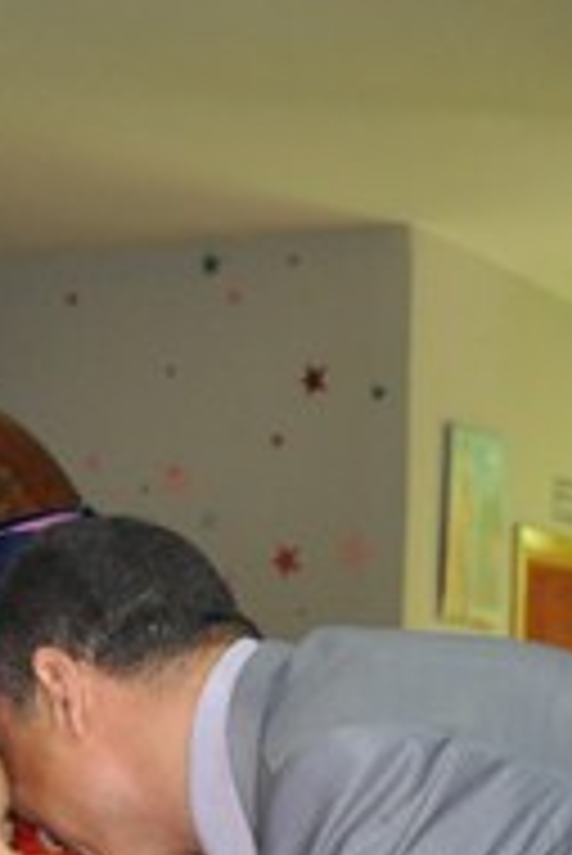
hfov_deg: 13.0
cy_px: 902
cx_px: -248
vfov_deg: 19.5
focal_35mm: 101
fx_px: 2403
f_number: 3.5
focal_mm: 20
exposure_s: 1/60
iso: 800
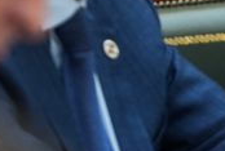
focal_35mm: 696
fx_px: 4361
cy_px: -80
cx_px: 370
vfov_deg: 2.0
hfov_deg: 2.9
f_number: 2.8
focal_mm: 174
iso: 800
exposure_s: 1/125
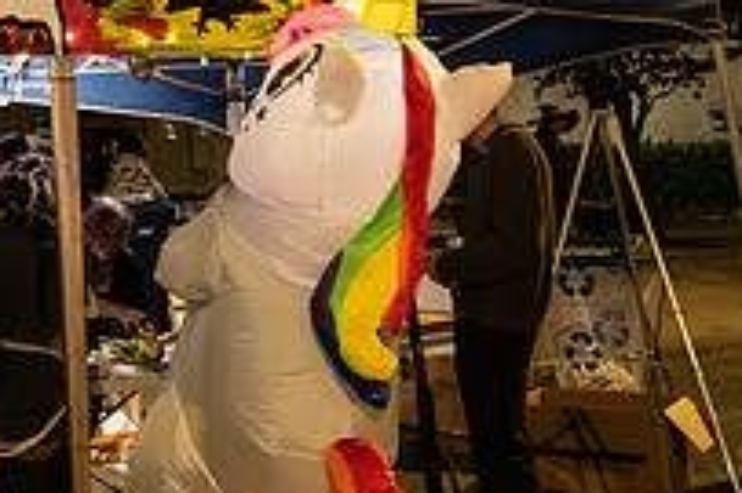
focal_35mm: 60
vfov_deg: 22.2
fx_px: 1236
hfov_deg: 30.7
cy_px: 86
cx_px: -26
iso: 2000
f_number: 3.5
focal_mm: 21
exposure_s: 1/60
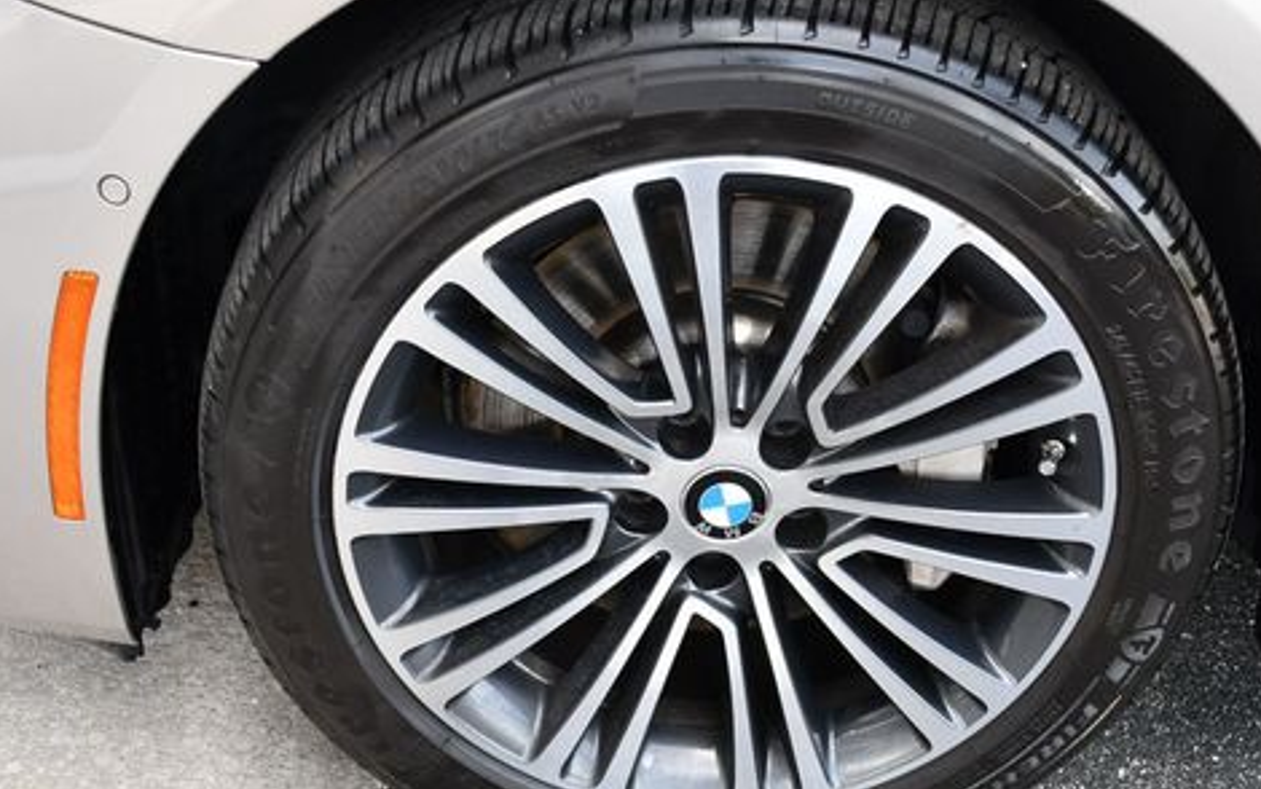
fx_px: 1719
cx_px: 698
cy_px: 467
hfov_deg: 40.2
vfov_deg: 25.8
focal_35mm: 50
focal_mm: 18
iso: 400
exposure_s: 1/250
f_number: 4.5
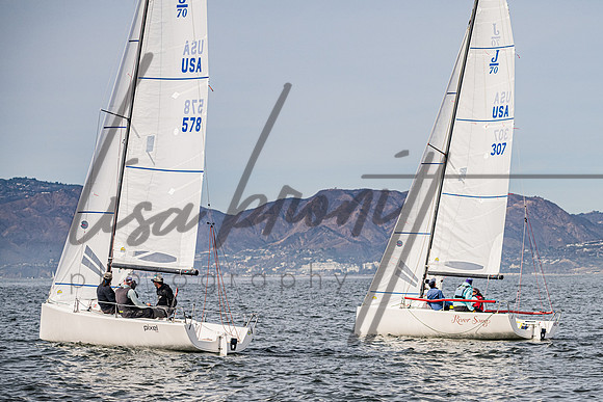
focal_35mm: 136
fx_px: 2286
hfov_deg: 15.0
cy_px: 274
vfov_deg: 10.0
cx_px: 411
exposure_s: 1/4000
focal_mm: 100
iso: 320
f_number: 5.6
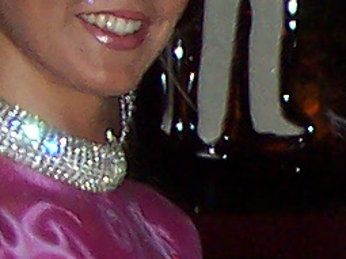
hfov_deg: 5.3
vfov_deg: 4.0
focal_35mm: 367
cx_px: 777
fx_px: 3667
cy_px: 306
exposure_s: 1/60
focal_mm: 7
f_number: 3
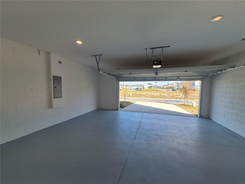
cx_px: 122
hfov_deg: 106.2
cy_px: 92
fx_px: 92
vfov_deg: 89.9
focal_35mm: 13
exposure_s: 1/554
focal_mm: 1.74
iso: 50
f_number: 2.2
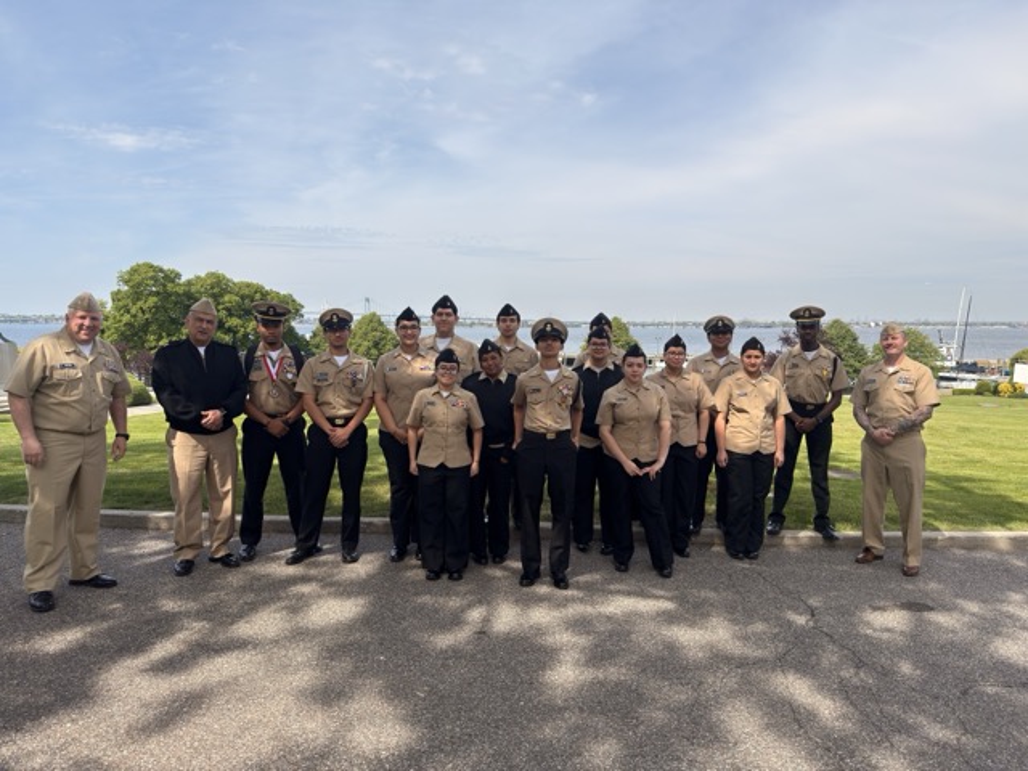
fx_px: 713
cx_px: 514
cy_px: 386
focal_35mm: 24
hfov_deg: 71.6
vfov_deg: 56.8
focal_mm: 6.76
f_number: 1.78
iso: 64
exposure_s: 1/3610
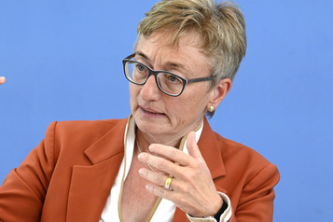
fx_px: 1286
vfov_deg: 9.9
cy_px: 118
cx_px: 128
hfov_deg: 14.7
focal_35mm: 139
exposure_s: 1/1000
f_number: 6.3
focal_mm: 110
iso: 3200
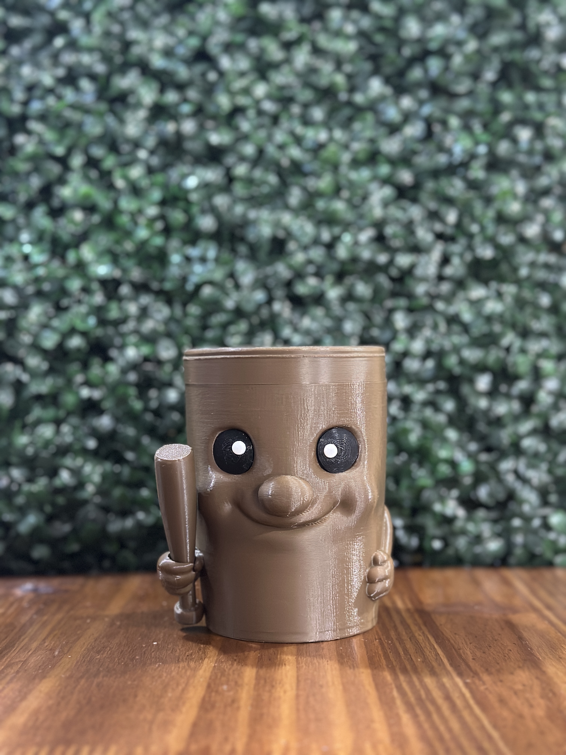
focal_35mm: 48
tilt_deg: -0.1
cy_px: 378
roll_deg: +0.2
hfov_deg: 30.3
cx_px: 283
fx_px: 1046
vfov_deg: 39.7
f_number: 1.78
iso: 640
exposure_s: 1/33
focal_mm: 6.86
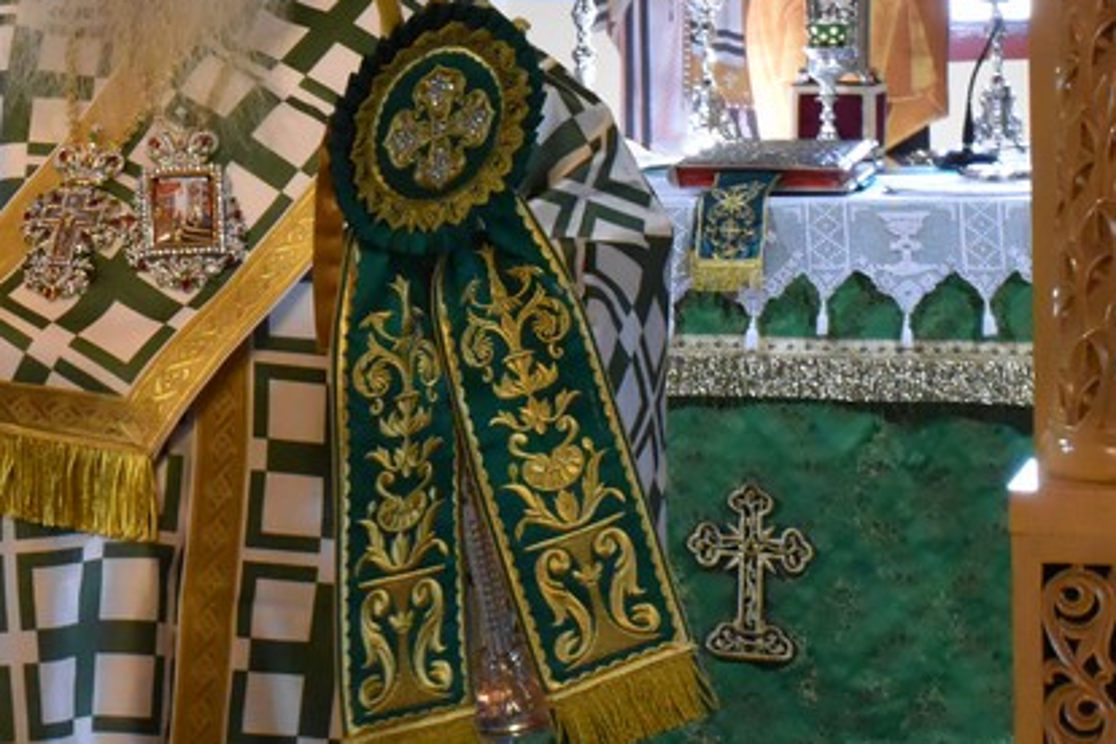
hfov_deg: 20.0
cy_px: 18
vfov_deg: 13.5
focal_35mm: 100
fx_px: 3107
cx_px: 127
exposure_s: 1/15
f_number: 16
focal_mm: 27
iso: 5000
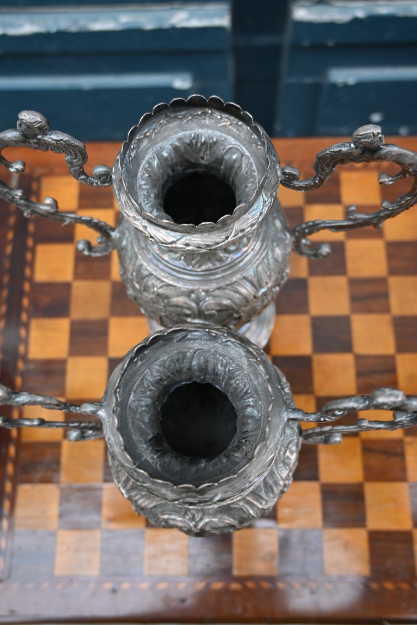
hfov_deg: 36.2
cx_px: 208
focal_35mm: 37
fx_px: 638
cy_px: 312
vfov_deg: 52.2
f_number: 3.8
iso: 180
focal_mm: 24.5
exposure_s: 1/40
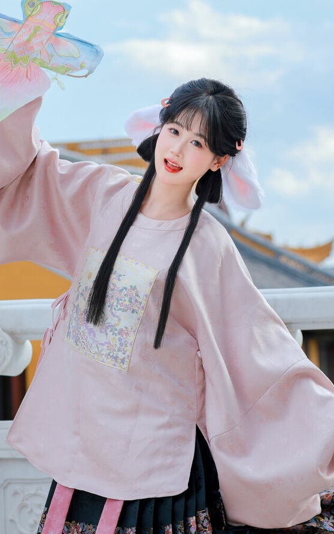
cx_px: 157
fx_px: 2200
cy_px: 318
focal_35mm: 151
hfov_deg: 8.7
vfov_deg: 13.8
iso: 100
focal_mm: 85
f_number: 5
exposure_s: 1/320
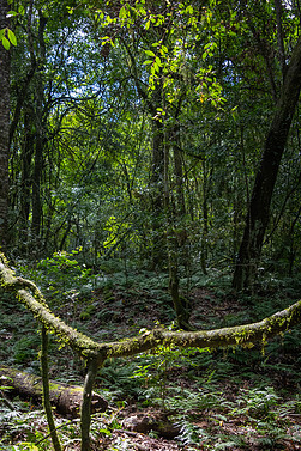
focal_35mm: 37
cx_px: 125
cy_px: 231
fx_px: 464
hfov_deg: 35.8
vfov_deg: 51.9
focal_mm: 21
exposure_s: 1/125
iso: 800
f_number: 5.6
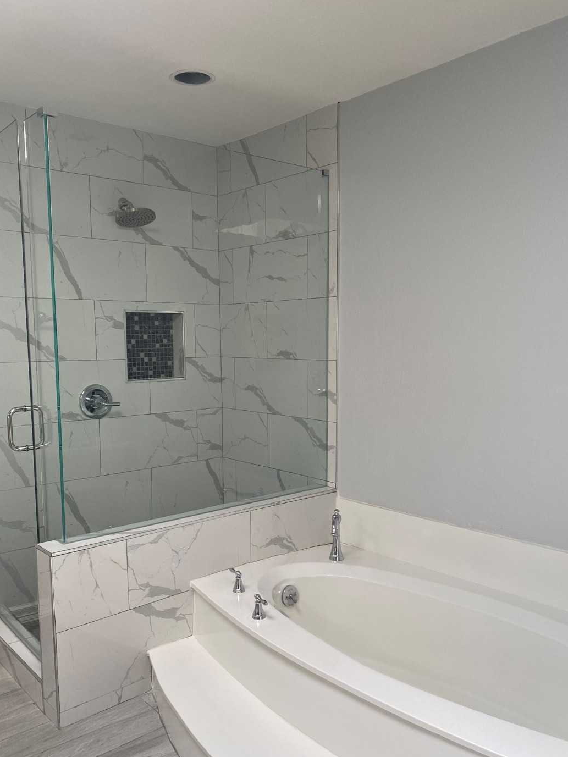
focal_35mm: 29
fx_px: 634
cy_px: 411
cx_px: 263
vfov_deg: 61.6
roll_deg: +1.0
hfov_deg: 48.2
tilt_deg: -5.6
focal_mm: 4.25
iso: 80
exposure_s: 1/121
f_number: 1.8
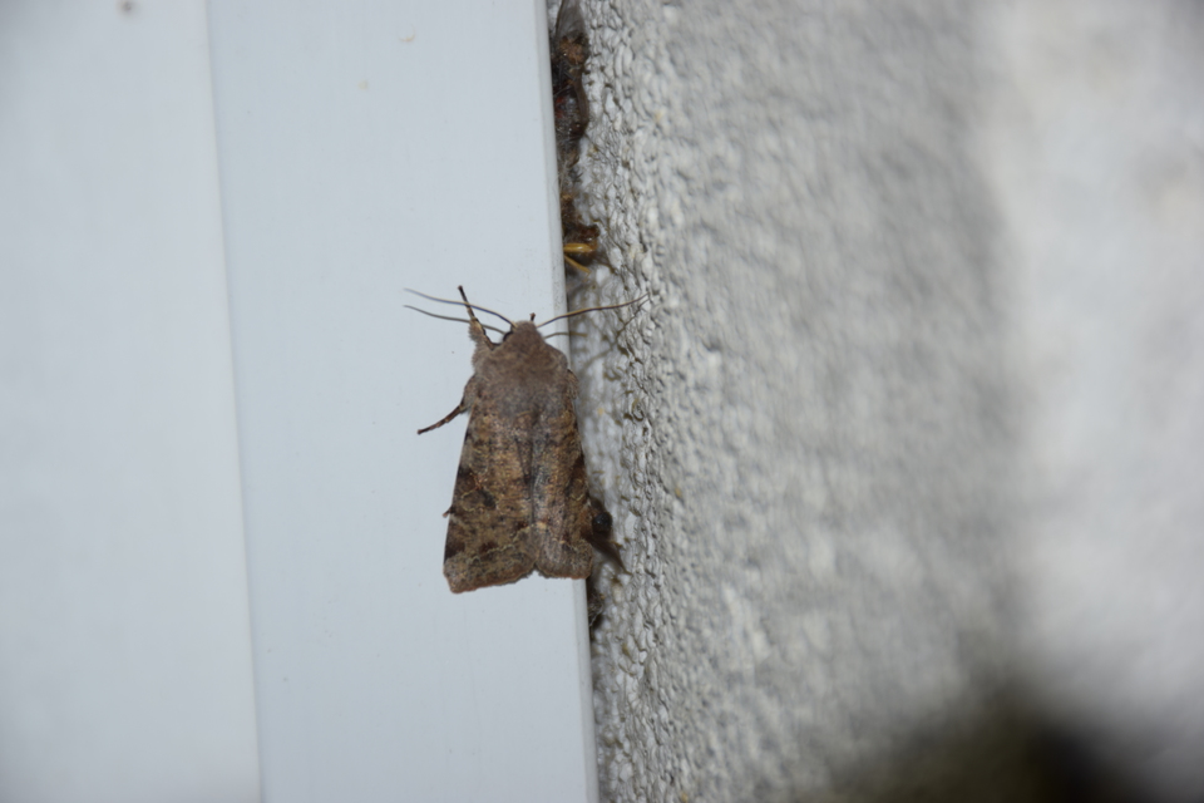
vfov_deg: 6.5
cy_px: 402
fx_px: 7023
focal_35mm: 210
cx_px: 602
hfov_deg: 9.8
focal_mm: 140
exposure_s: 1/60
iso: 125
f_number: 5.6
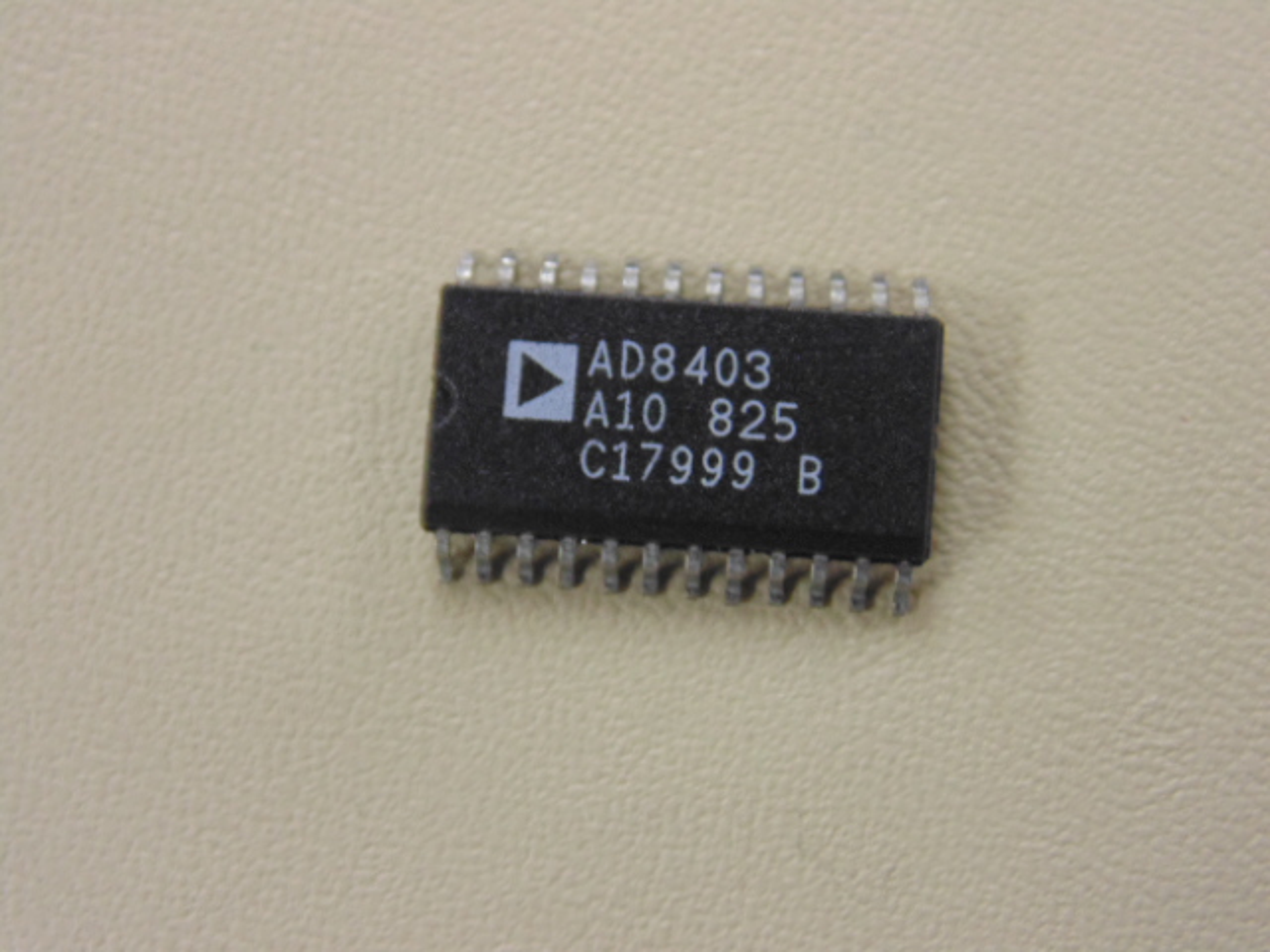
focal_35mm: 98
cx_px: 635
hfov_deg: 20.0
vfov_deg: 15.1
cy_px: 476
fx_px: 3595
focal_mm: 17.5
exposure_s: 1/30
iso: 400
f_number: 4.6
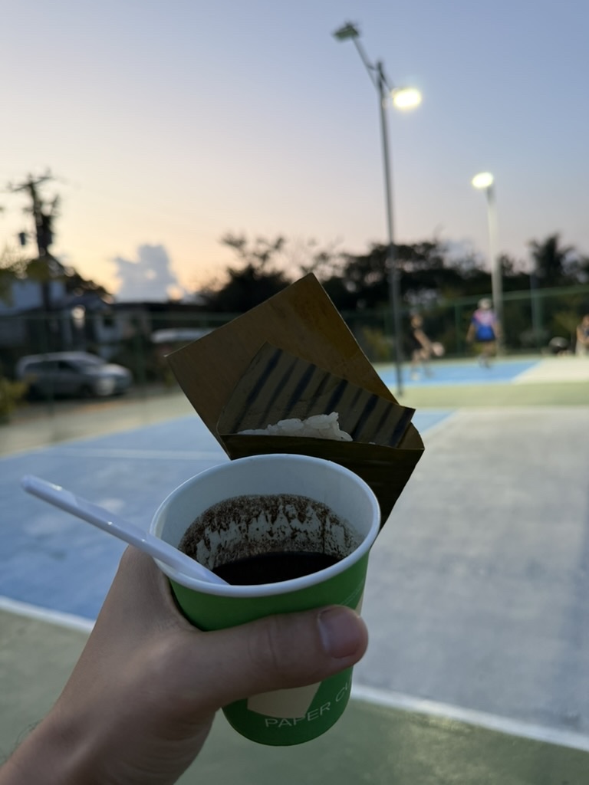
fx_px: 544
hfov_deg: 56.8
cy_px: 392
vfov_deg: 71.6
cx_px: 294
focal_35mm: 24
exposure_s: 1/60
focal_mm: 6.76
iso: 125
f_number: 1.78
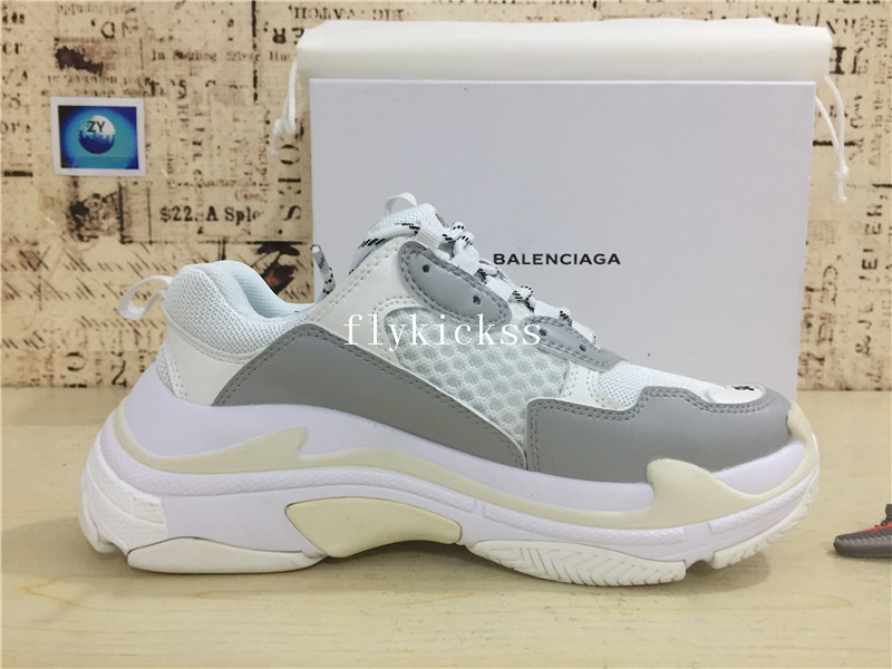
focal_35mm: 29
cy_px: 334
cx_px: 446
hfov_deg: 61.7
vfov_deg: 48.2
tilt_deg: -7.0
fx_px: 747
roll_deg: -2.1
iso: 125
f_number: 2.2
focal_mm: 4.15
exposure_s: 1/33
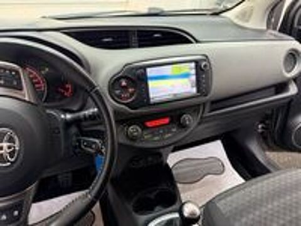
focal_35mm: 24
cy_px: 113
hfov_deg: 71.6
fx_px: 209
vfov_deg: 56.8
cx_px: 150
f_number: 1.78
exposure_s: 1/59
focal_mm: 6.76
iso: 500
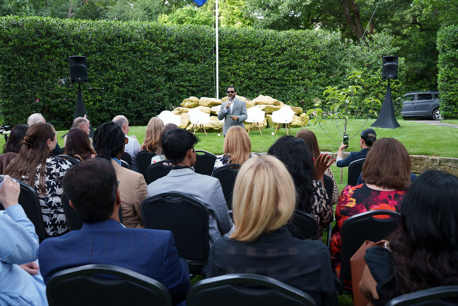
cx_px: 229
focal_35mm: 28
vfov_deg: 46.5
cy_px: 153
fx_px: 356
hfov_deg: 65.4
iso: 500
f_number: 5.6
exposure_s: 1/125
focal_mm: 28
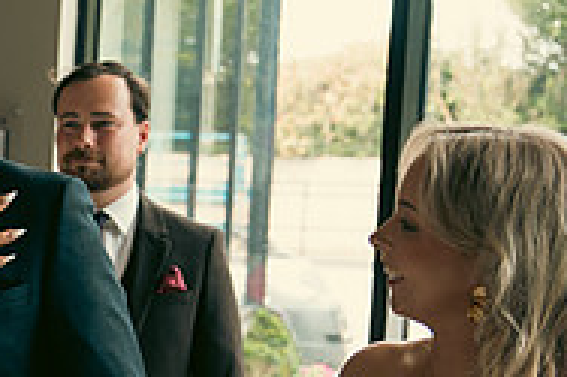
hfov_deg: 18.0
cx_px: -205
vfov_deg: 12.8
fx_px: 1652
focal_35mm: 105
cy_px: 382
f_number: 3.5
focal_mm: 34
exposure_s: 1/160
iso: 320
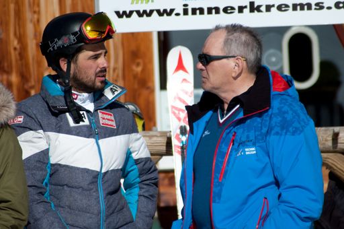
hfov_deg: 4.6
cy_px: 114
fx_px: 4295
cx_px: 172
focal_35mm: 450
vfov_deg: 3.0
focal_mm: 300
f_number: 6.3
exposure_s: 1/2500
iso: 400
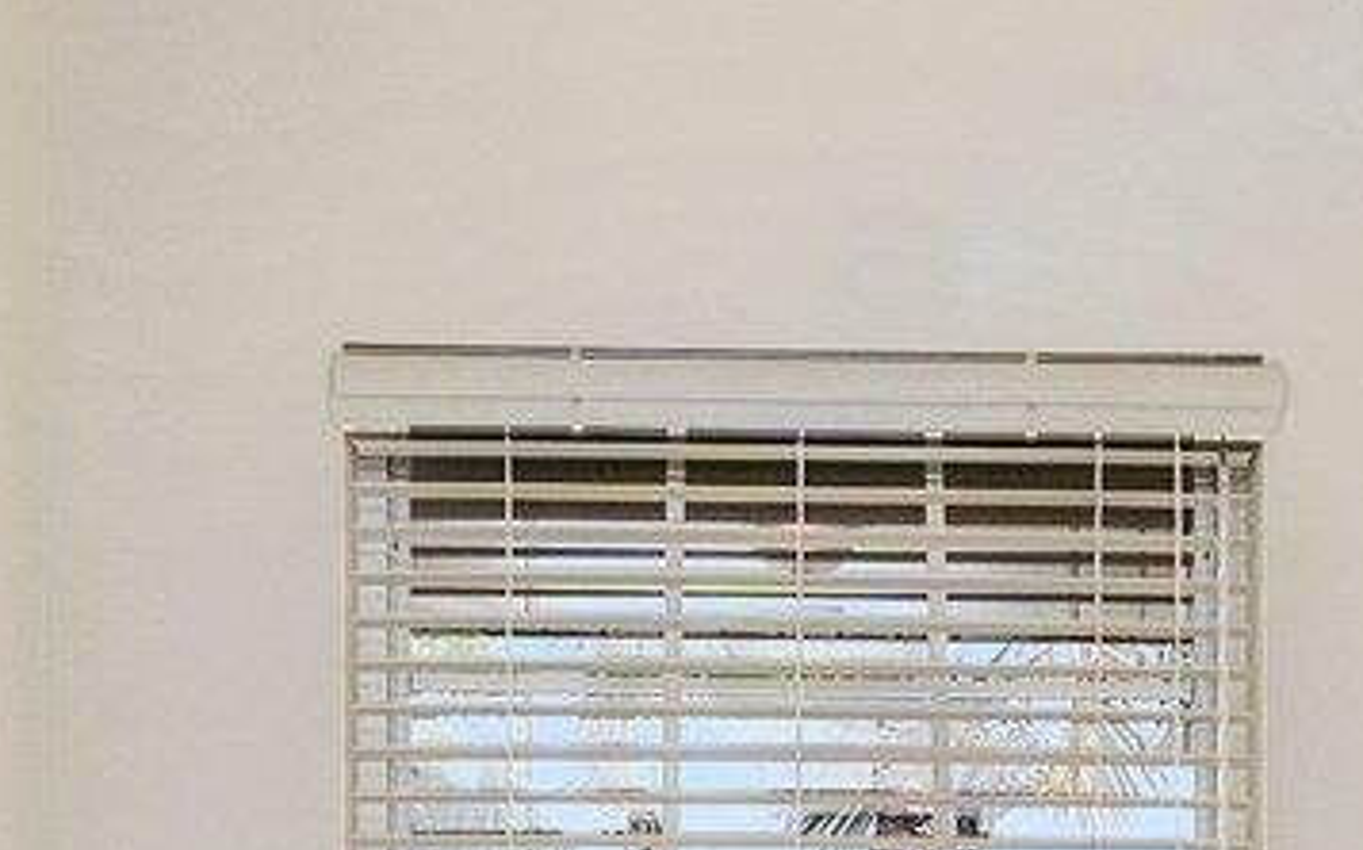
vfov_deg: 14.0
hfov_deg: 23.4
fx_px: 3267
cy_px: 1246
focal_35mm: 88
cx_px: 992
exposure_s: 1/10
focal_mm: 10
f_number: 8
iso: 250
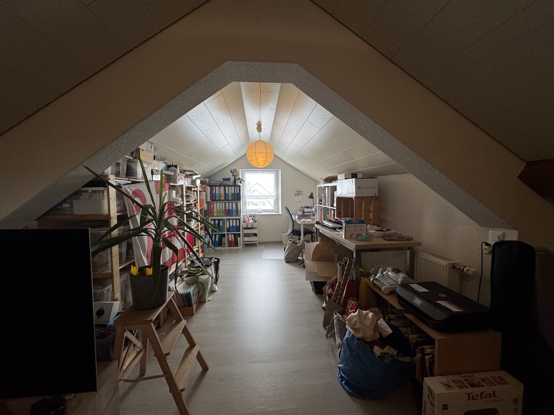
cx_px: 277
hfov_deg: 102.1
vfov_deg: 85.7
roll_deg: +0.8
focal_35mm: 14
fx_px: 224
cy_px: 208
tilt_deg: -3.5
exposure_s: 1/50
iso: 160
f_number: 2.2
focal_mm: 2.22
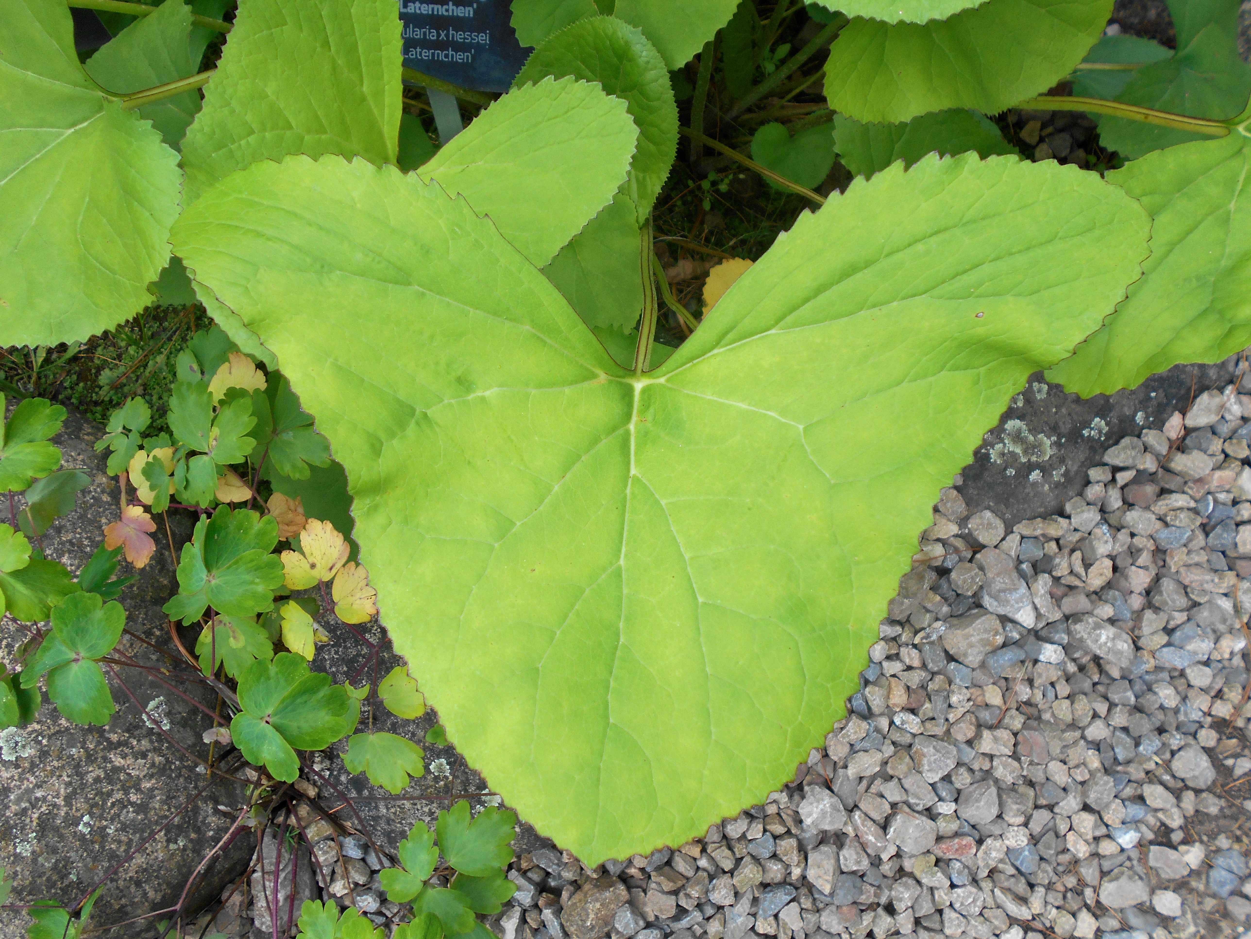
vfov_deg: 46.8
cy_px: 470
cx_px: 626
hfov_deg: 60.0
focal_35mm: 30
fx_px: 1084
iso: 80
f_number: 3.4
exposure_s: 1/320
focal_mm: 5.1
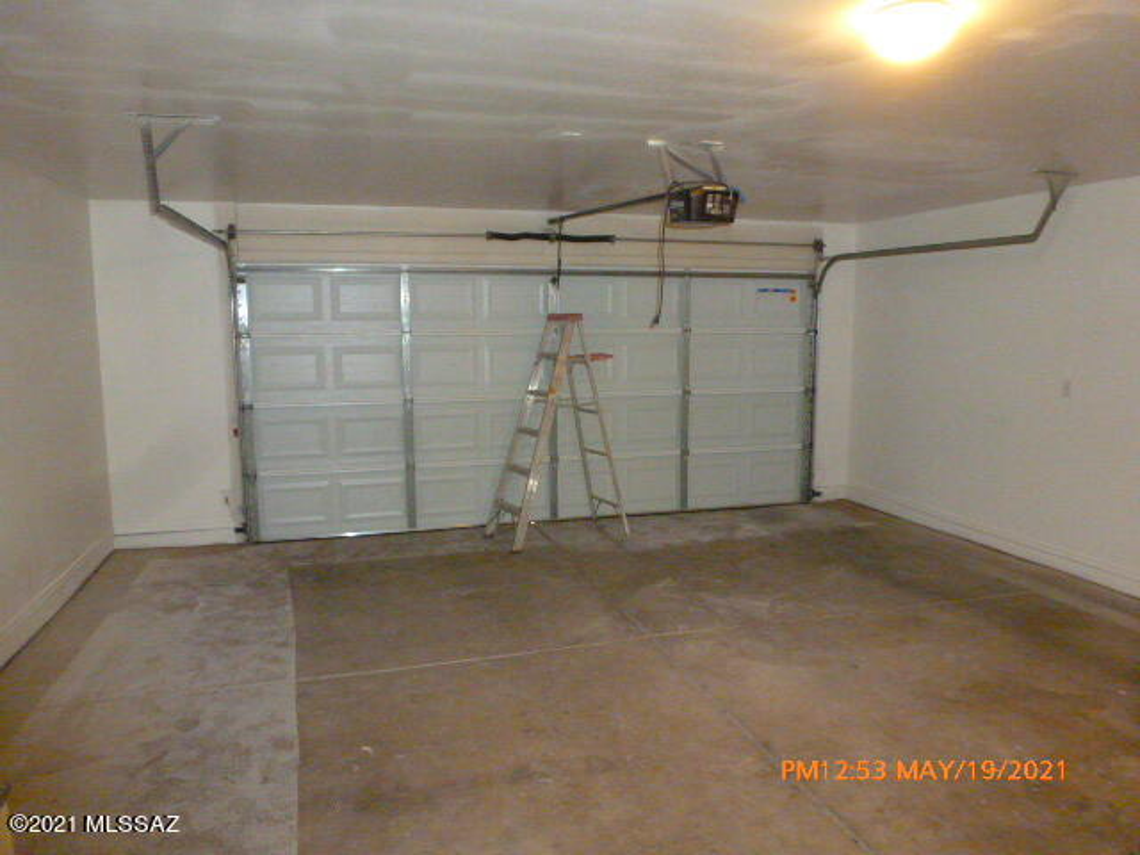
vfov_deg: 56.8
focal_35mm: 24
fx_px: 790
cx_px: 570
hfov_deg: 71.6
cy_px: 428
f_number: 3.3
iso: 800
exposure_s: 1/30
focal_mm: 4.3
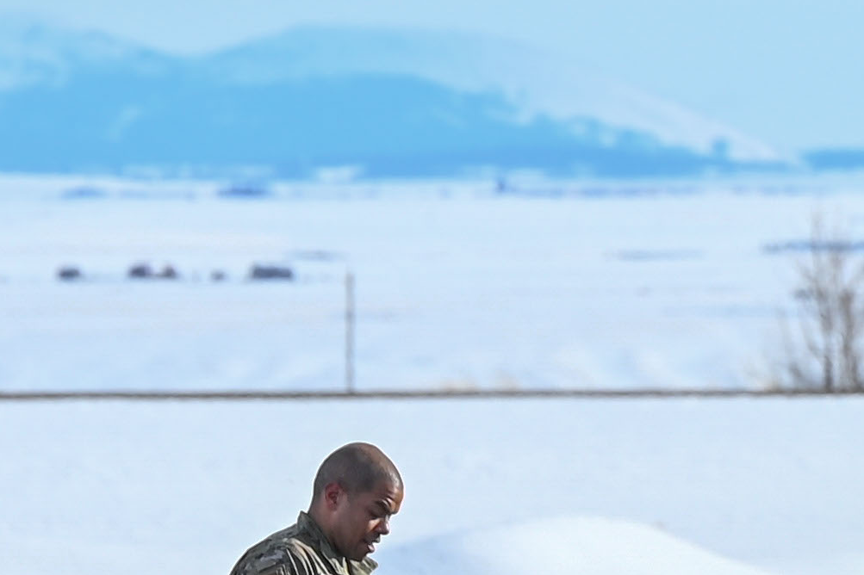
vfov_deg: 1.3
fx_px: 26030
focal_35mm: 1085
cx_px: 2018
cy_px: 133
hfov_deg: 1.9
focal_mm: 180
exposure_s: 1/1250
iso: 250
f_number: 6.3
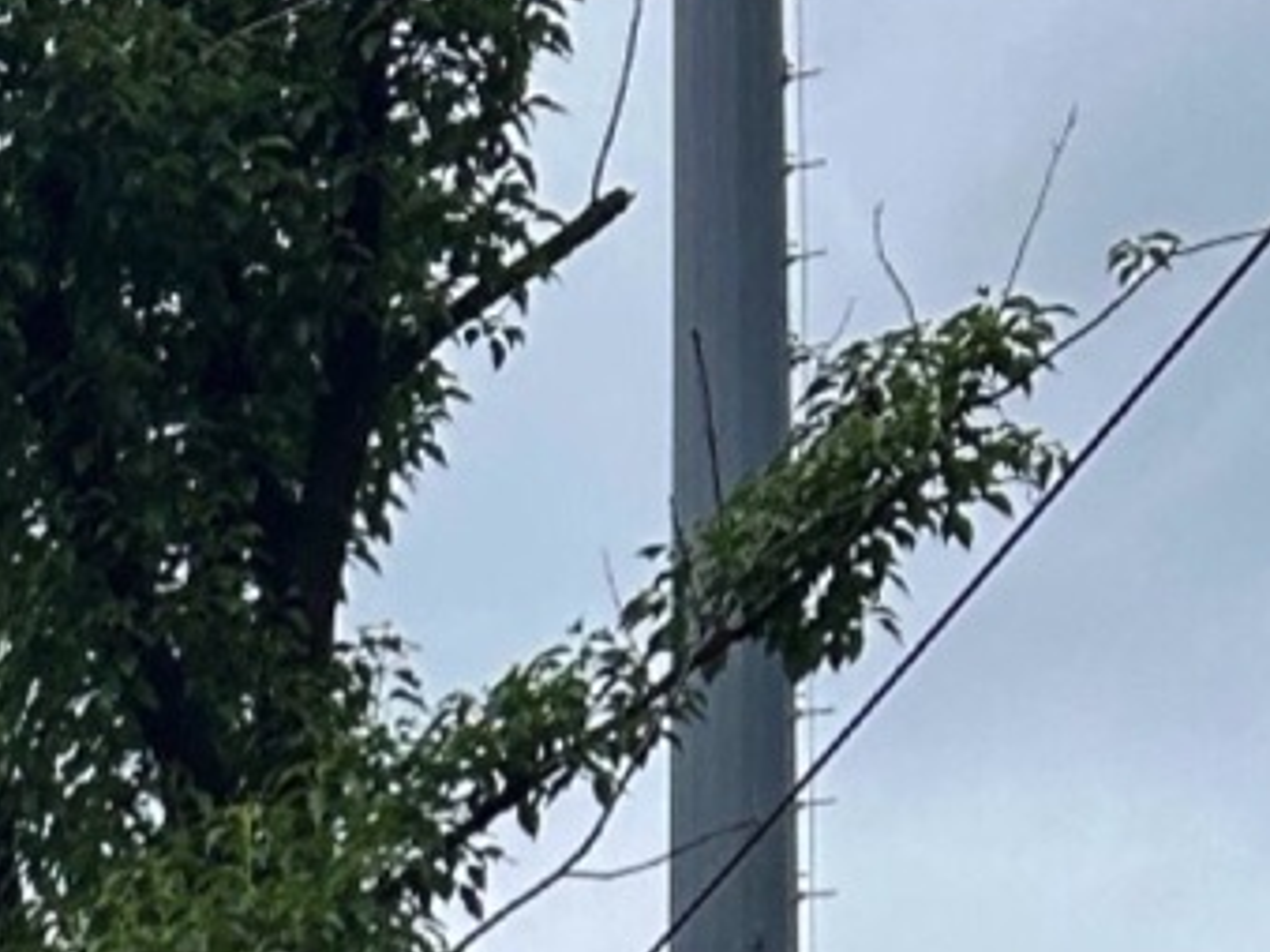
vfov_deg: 7.8
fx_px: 5758
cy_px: 3122
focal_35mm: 157
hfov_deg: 11.2
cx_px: -1446
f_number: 1.5
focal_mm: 5.7
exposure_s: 1/4274
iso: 50
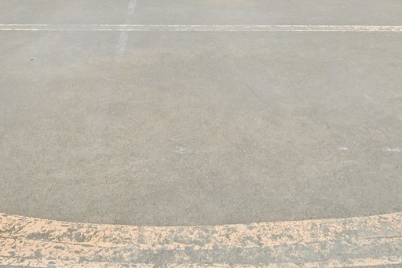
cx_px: 179
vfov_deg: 19.6
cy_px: -177
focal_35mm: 56
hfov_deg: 35.6
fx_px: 625
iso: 64
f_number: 8
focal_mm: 14
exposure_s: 1/125
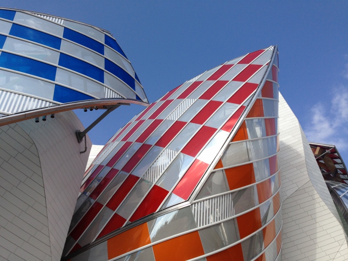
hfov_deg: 55.4
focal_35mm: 33
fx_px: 332
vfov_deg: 42.9
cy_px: 130
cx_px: 174
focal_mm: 4.13
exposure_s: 1/1506
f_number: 2.4
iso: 50
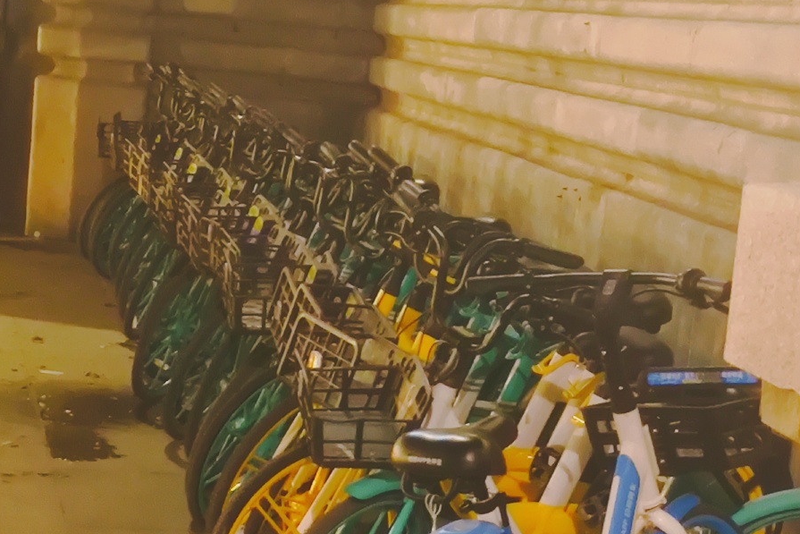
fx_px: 2356
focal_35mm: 106
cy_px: 355
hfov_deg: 19.3
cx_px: 400
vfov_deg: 12.9
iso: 4159
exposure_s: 1/17
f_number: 1.75
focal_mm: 4.77
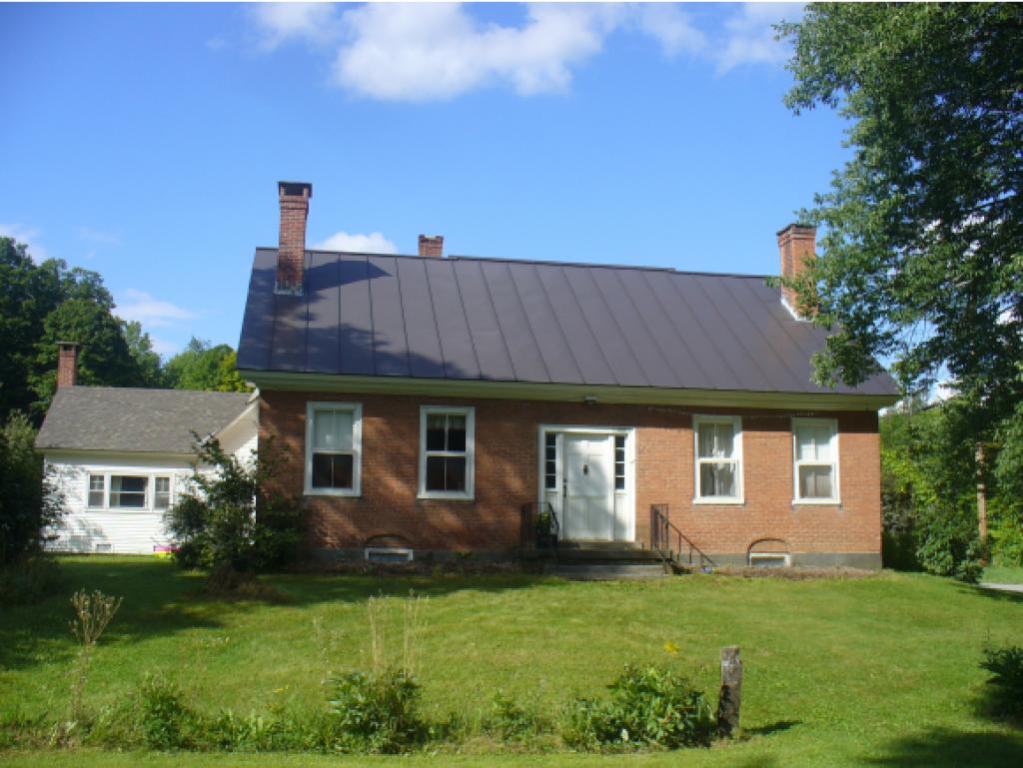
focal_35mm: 37
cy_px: 384
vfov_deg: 38.7
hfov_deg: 50.1
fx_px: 1094
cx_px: 512
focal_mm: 6.1
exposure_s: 1/250
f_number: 5.6
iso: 80
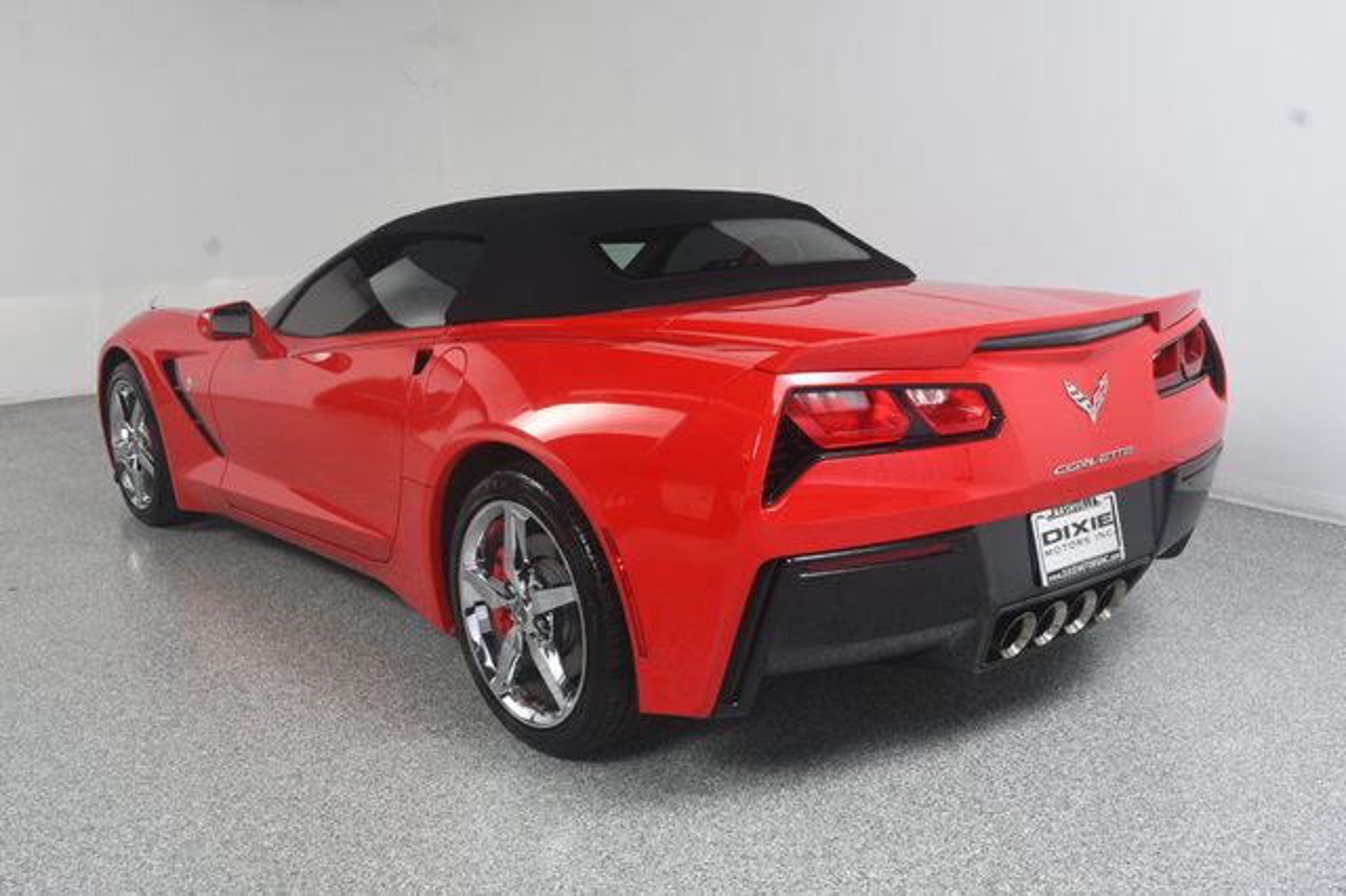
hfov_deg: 53.2
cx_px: 673
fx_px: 1345
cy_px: 448
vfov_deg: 36.8
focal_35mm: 36
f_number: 9
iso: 100
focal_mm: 24
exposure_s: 1/160
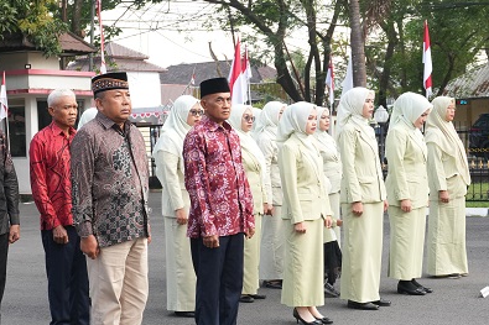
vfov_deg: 18.6
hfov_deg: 27.7
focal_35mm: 73
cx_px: 218
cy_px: 183
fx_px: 991
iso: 800
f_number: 7.1
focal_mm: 32
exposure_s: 1/320
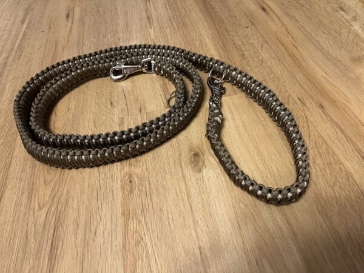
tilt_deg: -50.6
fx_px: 273
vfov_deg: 53.1
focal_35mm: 26
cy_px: 136
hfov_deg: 67.3
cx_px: 182
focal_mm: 5.1
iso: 500
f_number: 1.6
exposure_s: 1/36
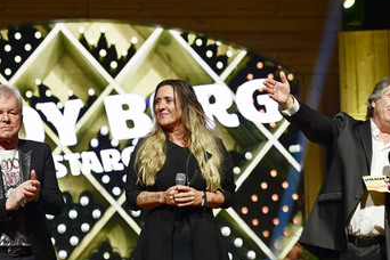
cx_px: 193
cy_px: 155
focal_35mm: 108
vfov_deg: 12.7
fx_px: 1170
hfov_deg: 18.9
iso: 400
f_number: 2.8
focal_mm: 82
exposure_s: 1/200
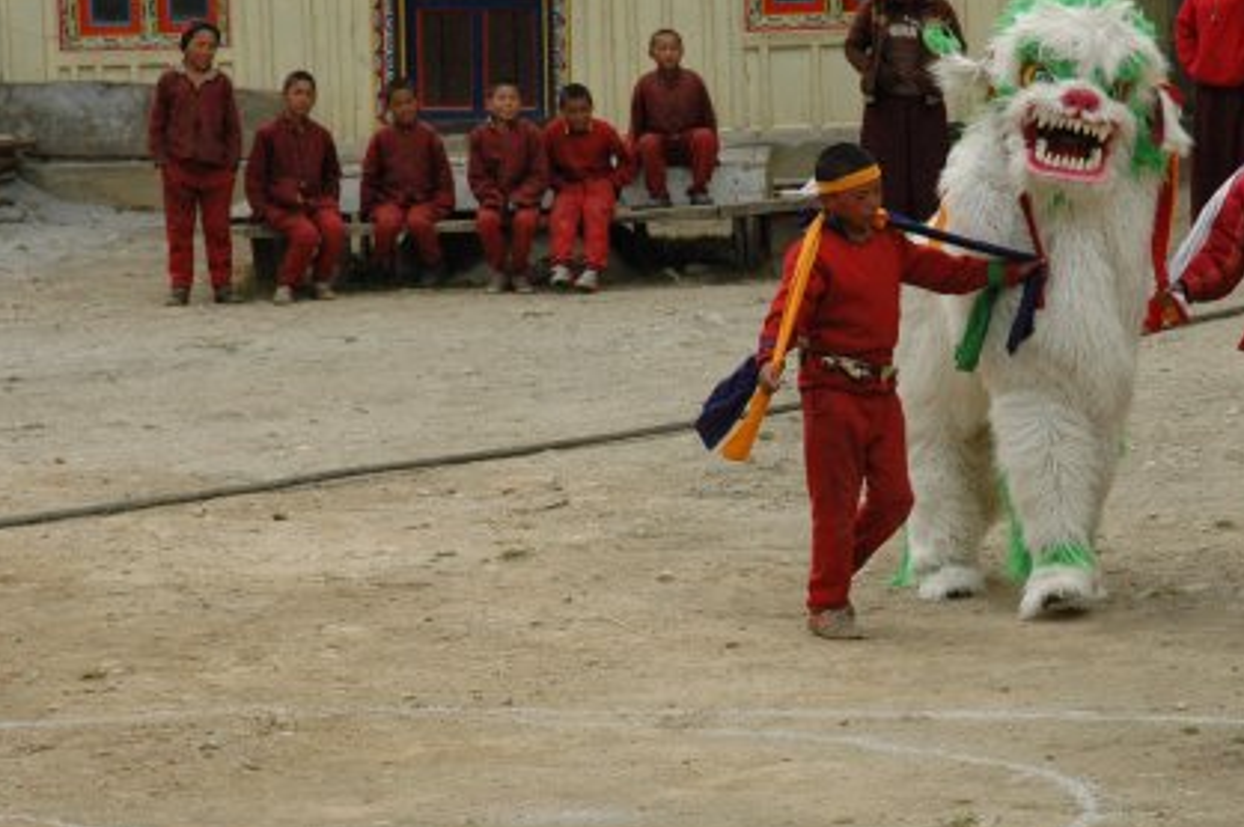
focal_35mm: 181
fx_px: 6249
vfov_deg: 7.6
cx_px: 964
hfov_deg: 11.3
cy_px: 443
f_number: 7.1
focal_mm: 70
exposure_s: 1/200
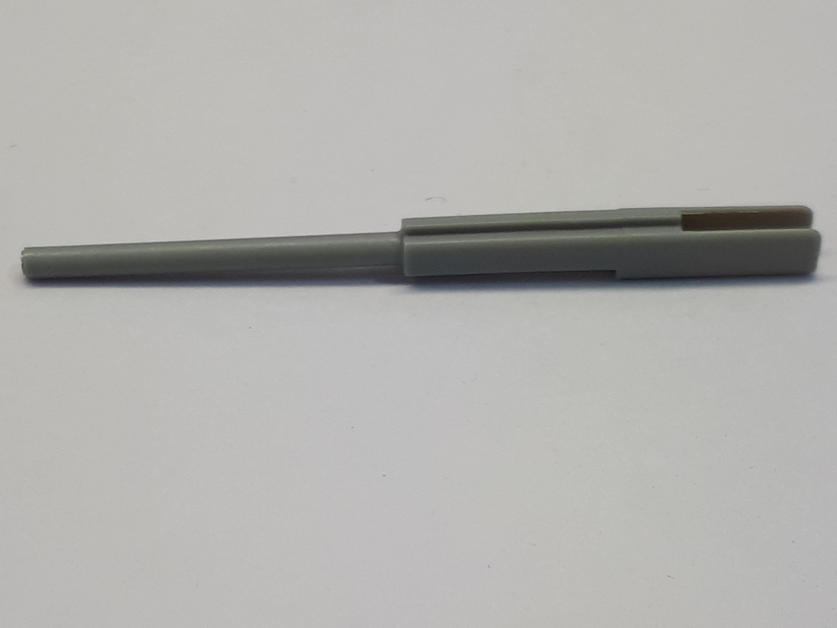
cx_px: 418
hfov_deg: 65.3
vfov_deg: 51.4
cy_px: 314
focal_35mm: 27
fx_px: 653
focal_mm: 3.6
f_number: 1.9
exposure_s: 1/110
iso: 40
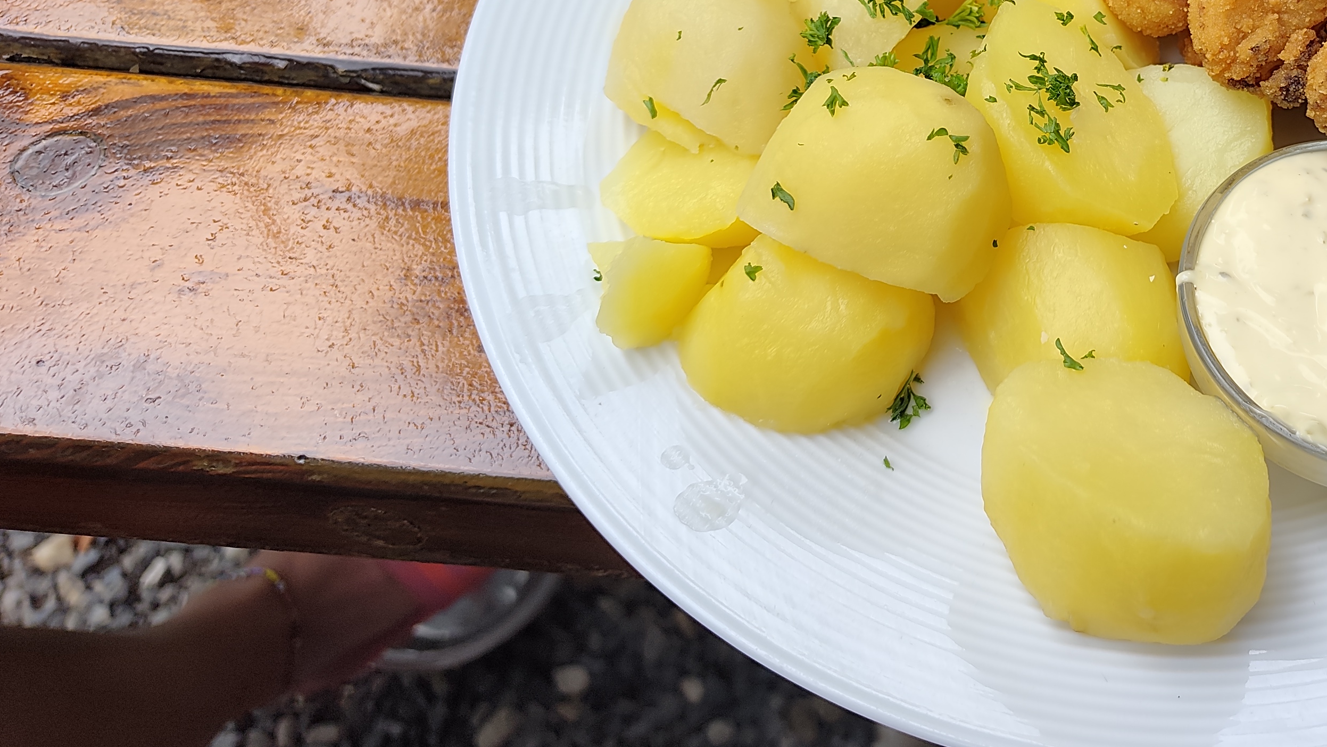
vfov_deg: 28.0
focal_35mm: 41
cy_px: 86
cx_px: 1078
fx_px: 1443
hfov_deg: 46.6
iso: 50
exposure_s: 1/162
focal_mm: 6.07
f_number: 1.7
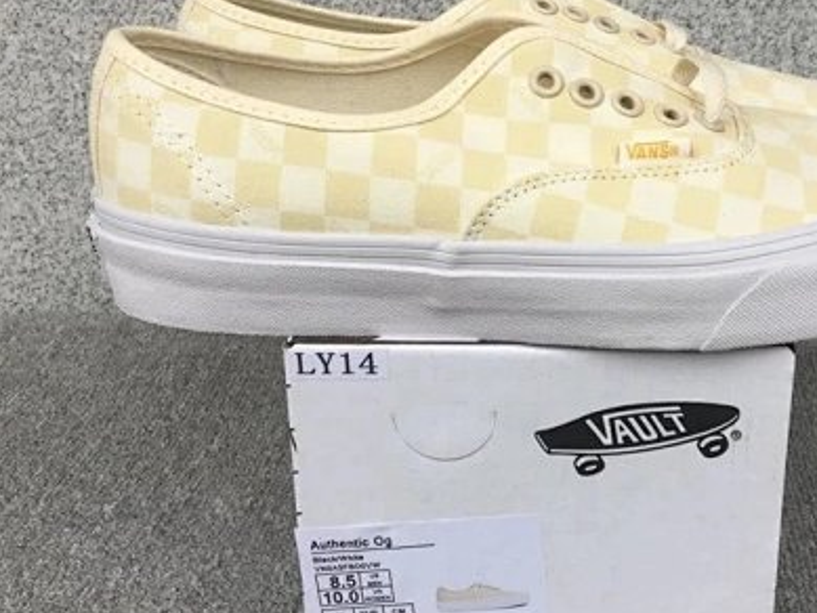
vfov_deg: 28.6
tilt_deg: -19.3
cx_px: 554
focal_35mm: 51
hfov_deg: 37.0
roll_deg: -0.8
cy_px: 300
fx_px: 1204
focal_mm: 3.3
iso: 25
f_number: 2.4
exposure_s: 1/203
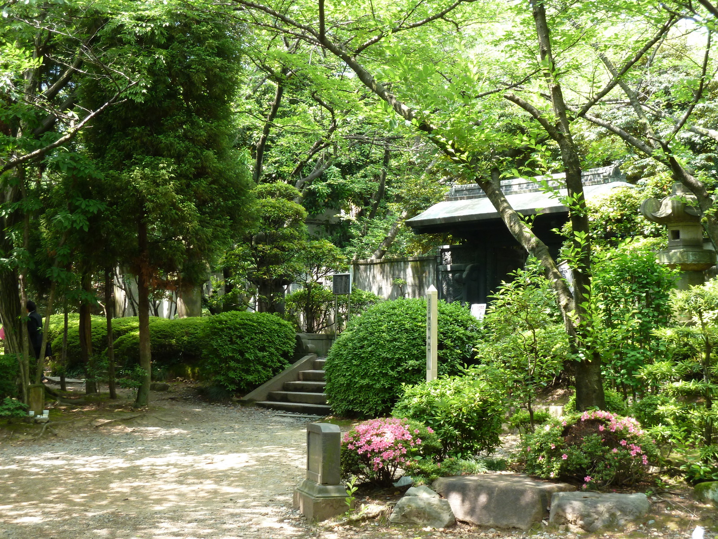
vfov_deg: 21.9
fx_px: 1390
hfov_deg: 29.0
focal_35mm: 67
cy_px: 270
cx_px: 359
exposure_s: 1/40
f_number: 4.1
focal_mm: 11
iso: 125
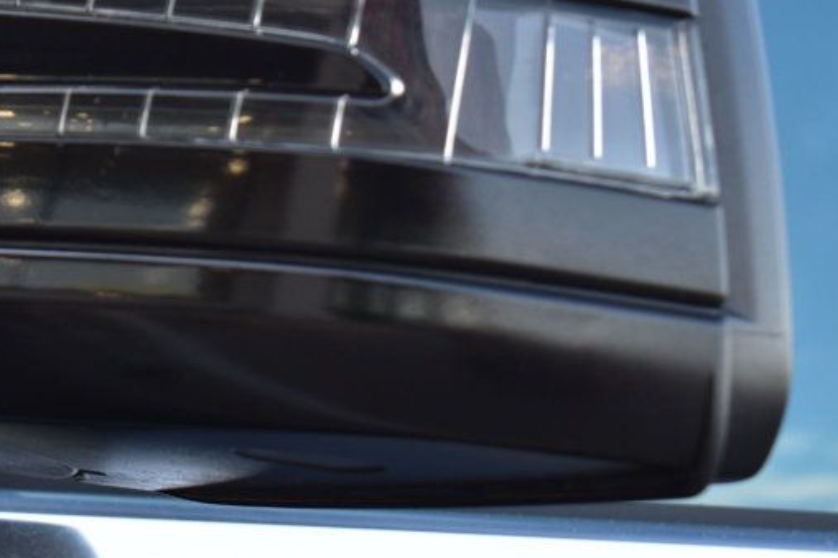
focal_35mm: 166
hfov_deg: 12.3
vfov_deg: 8.3
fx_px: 3863
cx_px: 41
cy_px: 176
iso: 400
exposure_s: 1/50
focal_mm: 55
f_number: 8
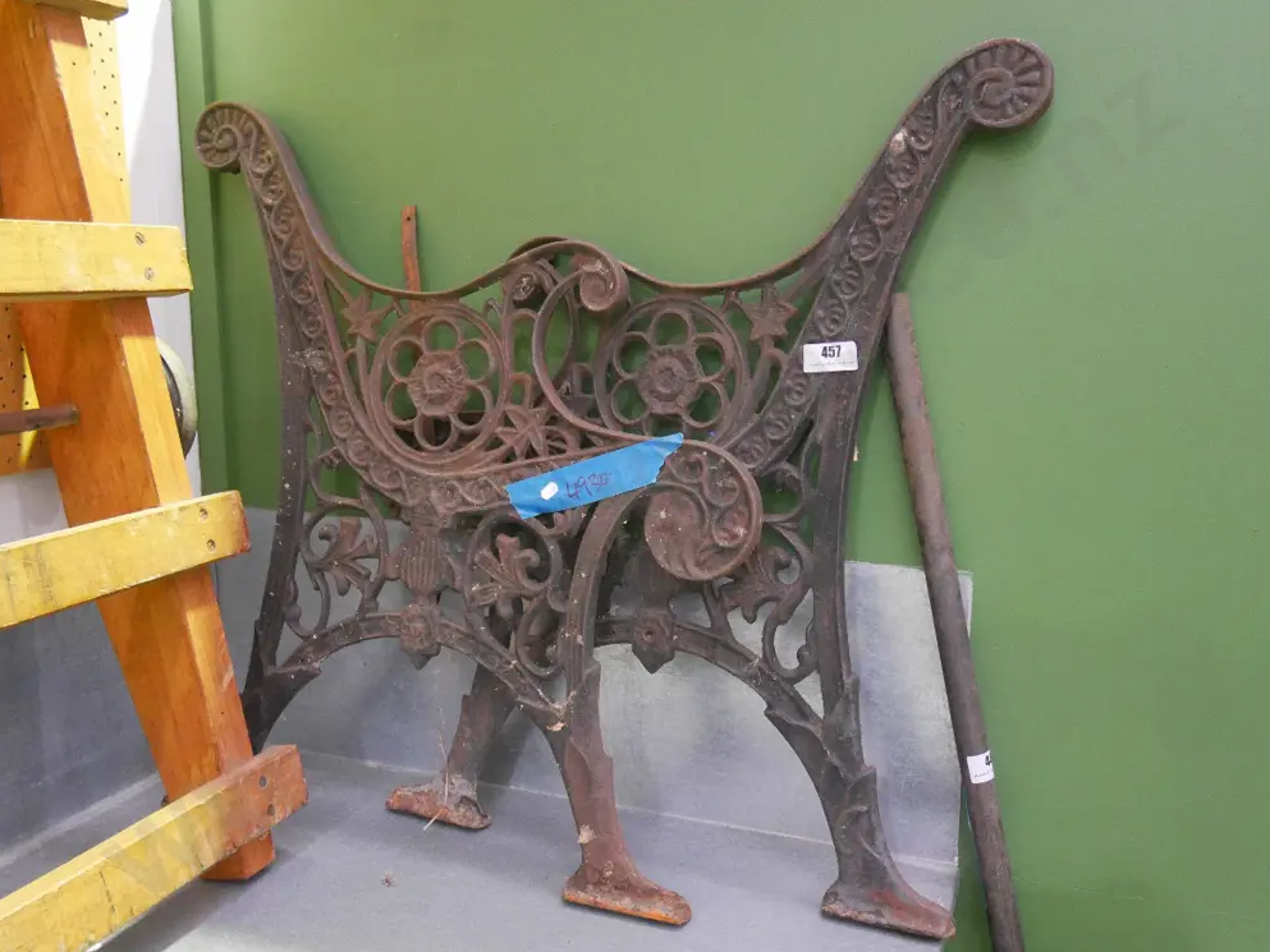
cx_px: 641
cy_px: 488
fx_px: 1211
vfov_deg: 43.0
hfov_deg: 55.3
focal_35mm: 33
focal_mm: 16
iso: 3200
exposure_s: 1/25
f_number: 4
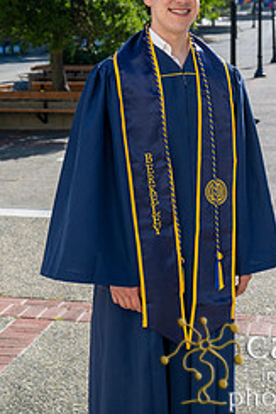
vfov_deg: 27.8
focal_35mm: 70
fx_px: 804
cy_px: 42
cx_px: 146
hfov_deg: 19.5
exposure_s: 1/1600
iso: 400
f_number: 5
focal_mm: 38
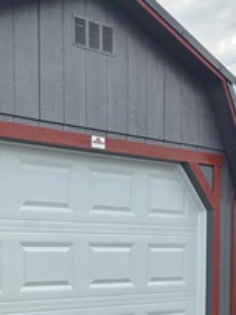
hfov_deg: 22.8
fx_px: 537
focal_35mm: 59
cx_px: -47
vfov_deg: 30.3
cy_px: 320
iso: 80
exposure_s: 1/3972
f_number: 1.7
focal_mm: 6.3
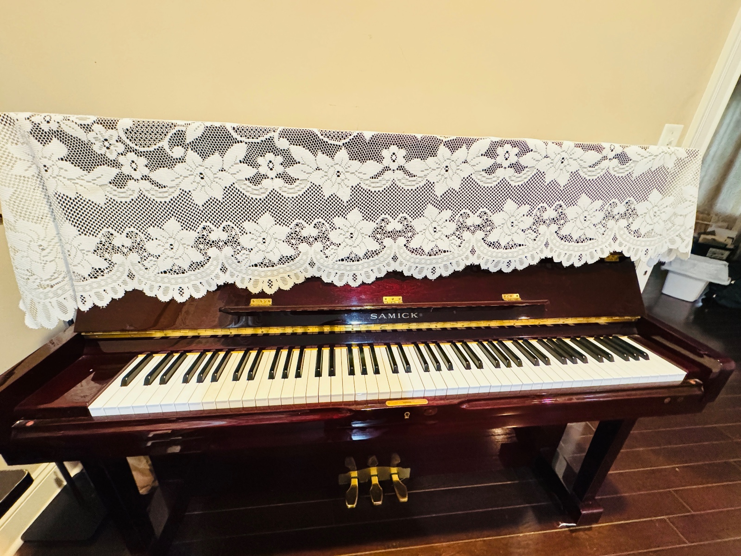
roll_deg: -2.8
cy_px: 278
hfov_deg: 102.1
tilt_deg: -24.2
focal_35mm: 14
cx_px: 370
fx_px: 300
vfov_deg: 85.7
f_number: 2.2
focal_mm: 2.22
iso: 1000
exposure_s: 1/40
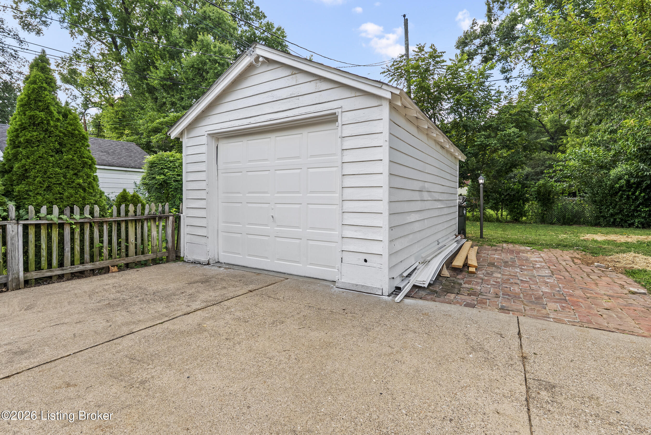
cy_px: 218
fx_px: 299
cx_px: 326
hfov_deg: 94.9
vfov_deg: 72.1
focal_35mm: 16
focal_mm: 16.5
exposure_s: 1/50
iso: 400
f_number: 11
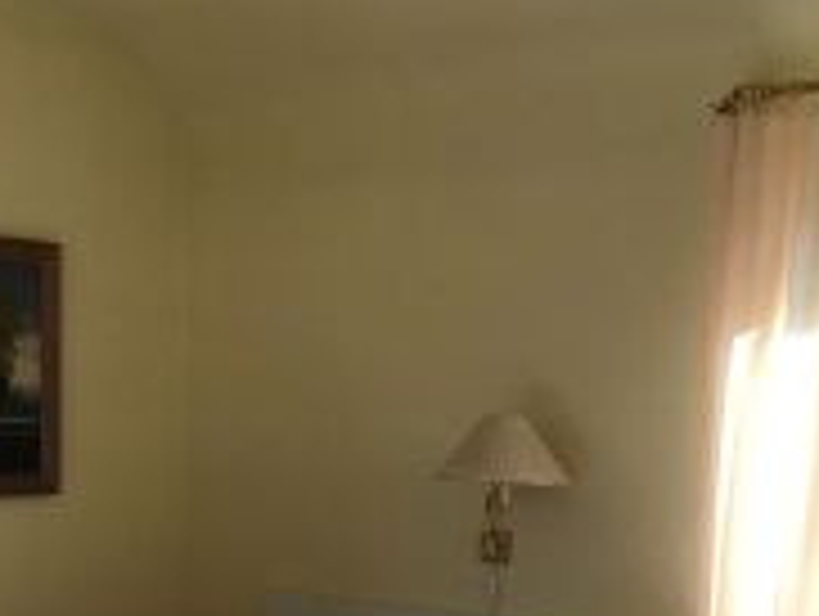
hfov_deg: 28.3
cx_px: 266
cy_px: 620
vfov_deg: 20.9
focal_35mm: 68
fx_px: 1611
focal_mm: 3.3
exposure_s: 1/112
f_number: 2.4
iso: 25
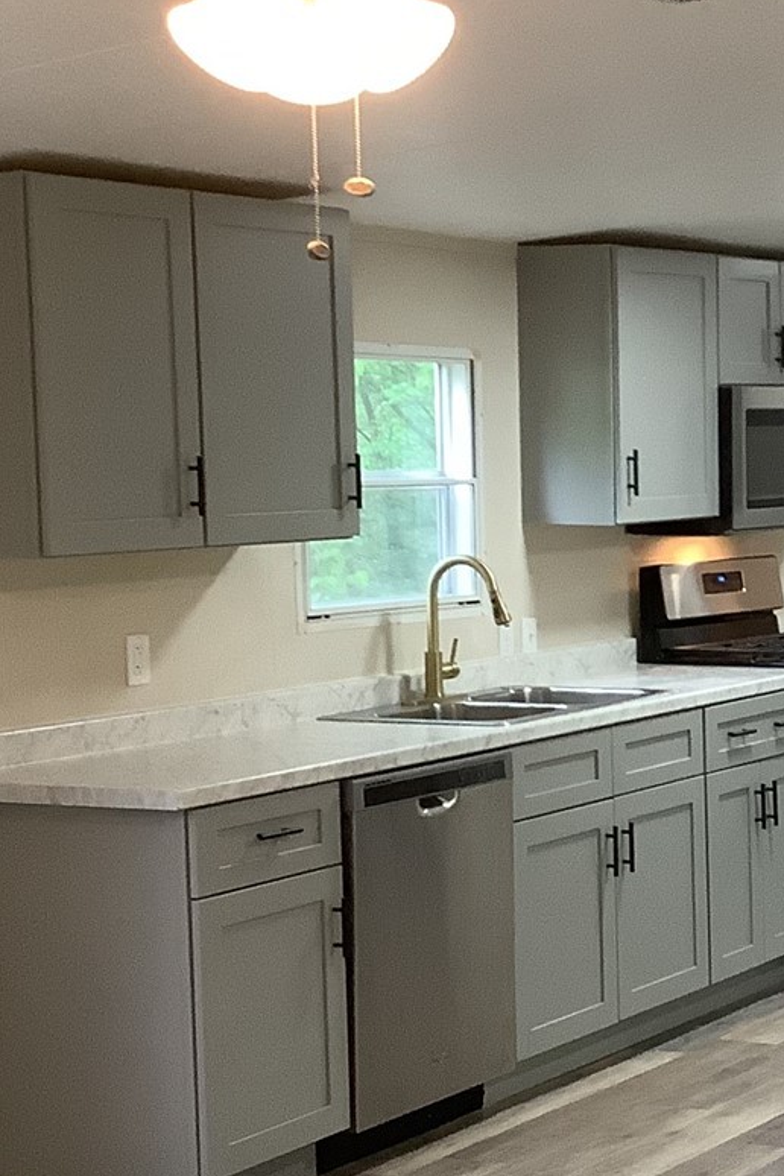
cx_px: 960
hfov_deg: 16.3
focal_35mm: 80
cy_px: 650
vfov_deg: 25.3
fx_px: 2613
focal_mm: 3.3
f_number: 2.4
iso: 200
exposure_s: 1/60
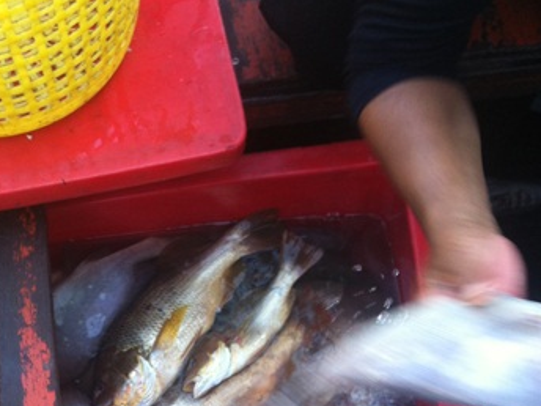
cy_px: 395
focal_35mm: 61
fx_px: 953
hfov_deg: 31.5
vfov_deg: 23.2
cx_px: 190
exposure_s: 1/30
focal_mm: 3.85
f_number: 2.8
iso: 80
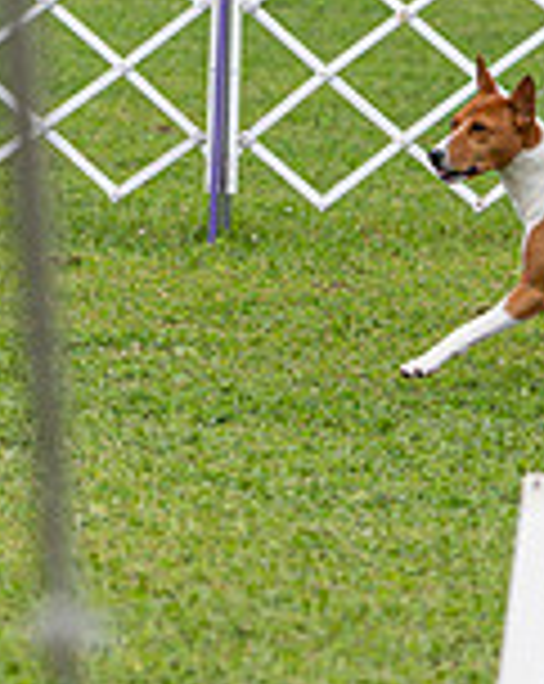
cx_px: 548
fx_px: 10073
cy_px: -124
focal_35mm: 499
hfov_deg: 3.1
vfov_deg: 3.9
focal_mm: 139
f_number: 4
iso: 200
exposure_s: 1/1000
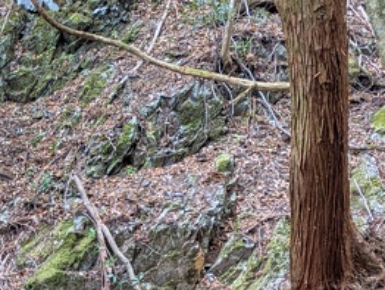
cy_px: 498
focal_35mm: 96
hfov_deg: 20.2
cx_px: 85
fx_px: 1069
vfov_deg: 14.0
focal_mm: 5.43
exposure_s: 1/24
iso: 52
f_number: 1.89
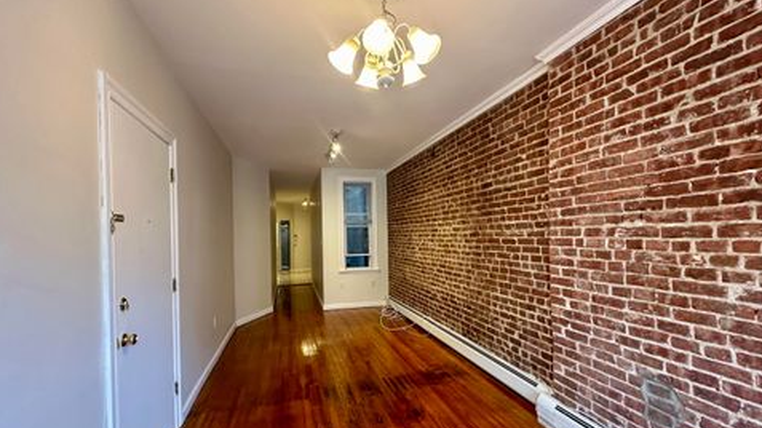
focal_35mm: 16
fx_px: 323
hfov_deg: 99.4
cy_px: 237
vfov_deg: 66.8
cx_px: 369
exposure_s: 1/60
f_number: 2.2
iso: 400
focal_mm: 2.22
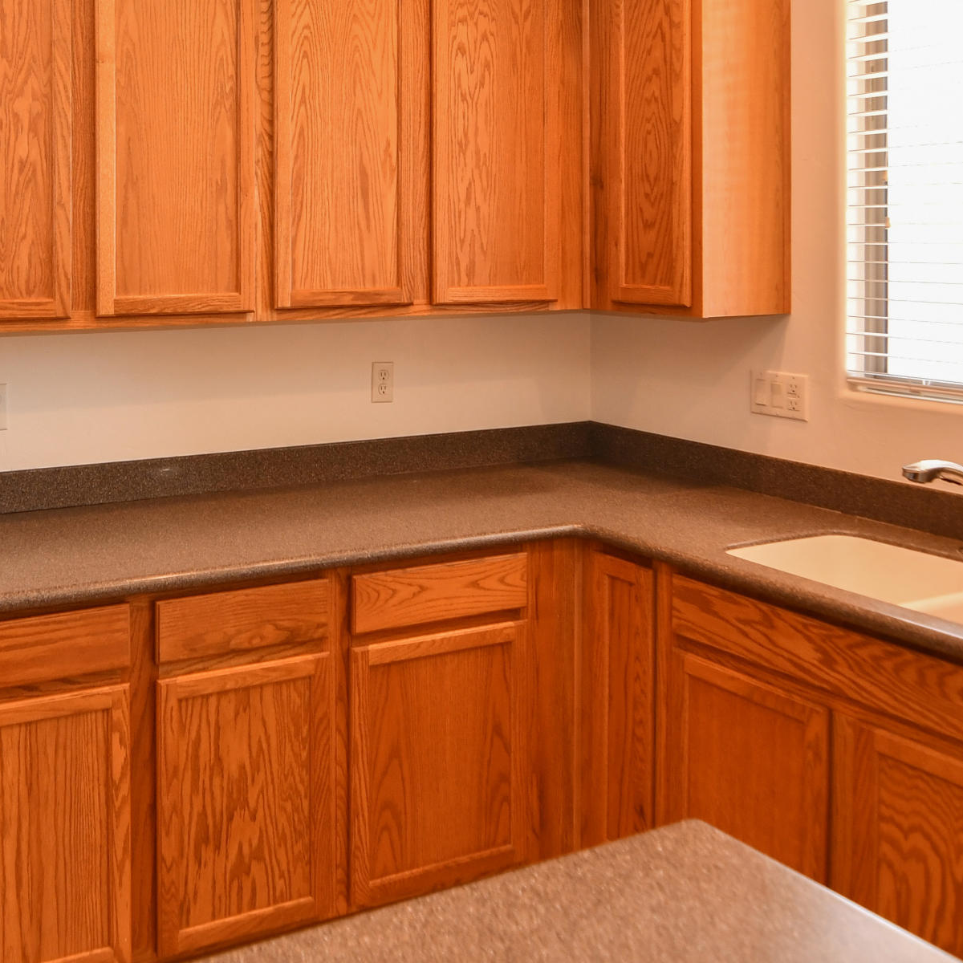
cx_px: 150
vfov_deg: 46.7
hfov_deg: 45.2
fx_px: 1070
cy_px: 244
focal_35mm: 34
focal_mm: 11
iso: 320
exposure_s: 1/60
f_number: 4
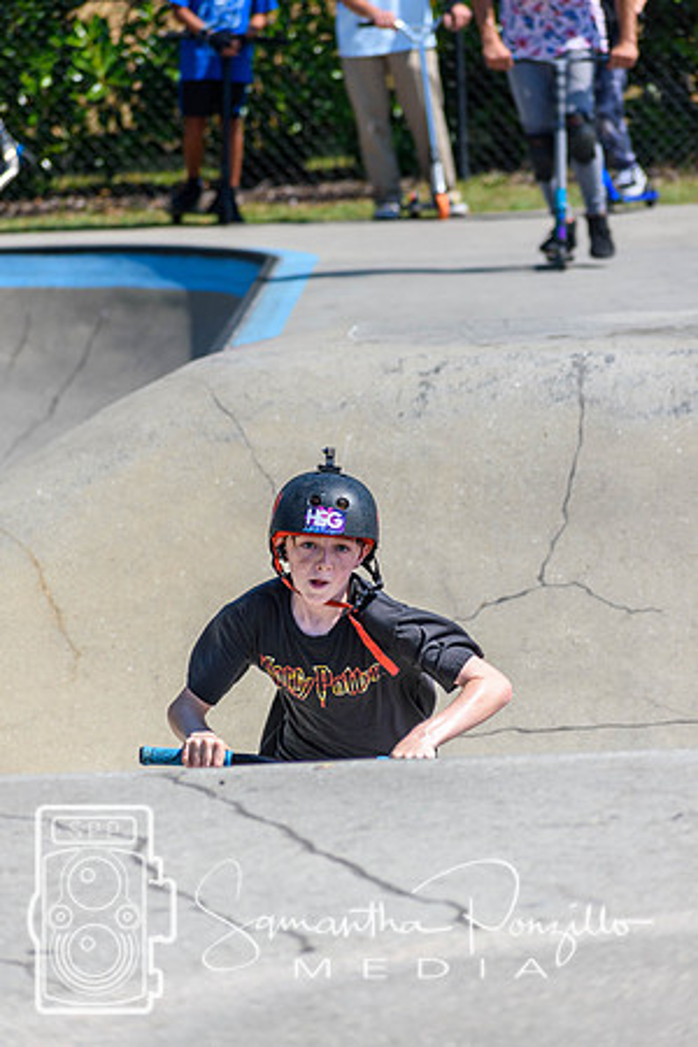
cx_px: 349
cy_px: 524
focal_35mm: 225
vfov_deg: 9.1
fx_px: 6543
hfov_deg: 6.1
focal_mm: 150
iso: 280
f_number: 5.6
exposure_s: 1/2000
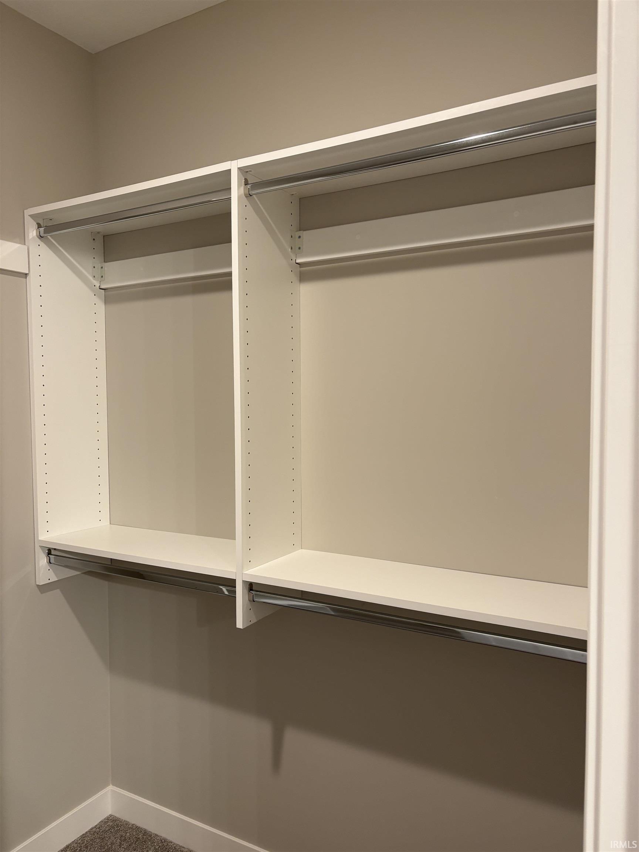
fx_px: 640
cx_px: 320
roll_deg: +0.7
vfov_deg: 67.3
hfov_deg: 53.1
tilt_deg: -2.1
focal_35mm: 26
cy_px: 426
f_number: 1.6
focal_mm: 5.96
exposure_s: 1/60
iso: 125
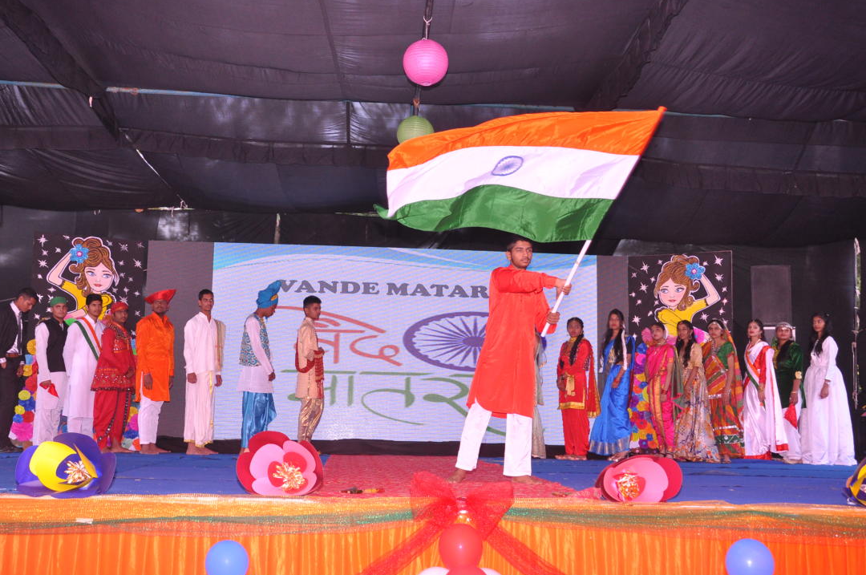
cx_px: 417
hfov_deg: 48.5
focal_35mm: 40
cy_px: 316
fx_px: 961
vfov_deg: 33.3
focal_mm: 24
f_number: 7.1
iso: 640
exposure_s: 1/125
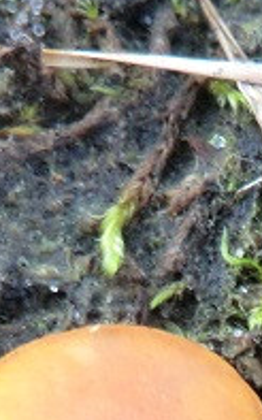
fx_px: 1966
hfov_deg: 7.6
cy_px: 612
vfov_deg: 11.7
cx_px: 256
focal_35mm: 172
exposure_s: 1/60
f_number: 3.8
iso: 160
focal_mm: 7.1
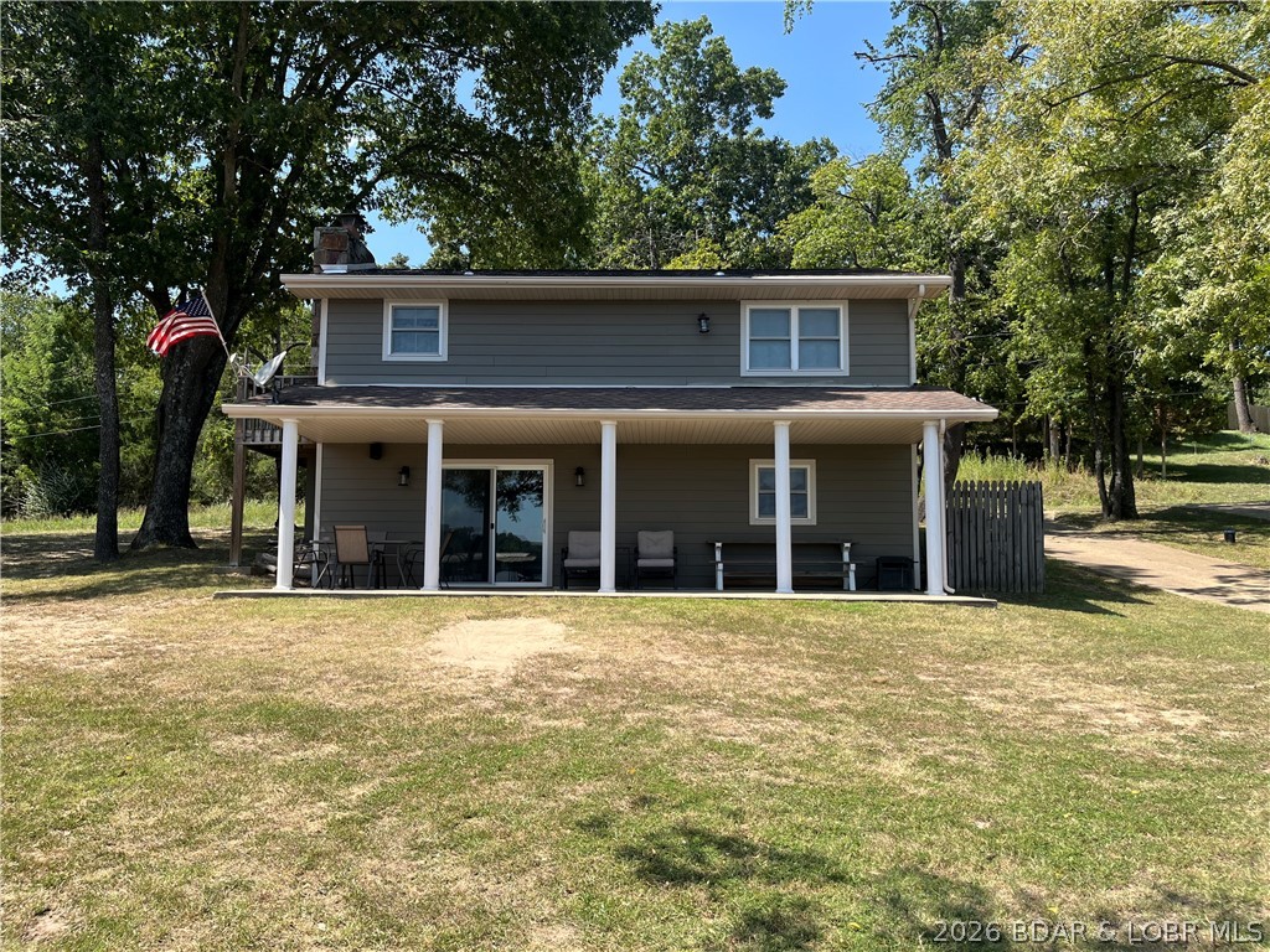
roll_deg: -0.1
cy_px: 476
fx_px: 954
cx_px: 635
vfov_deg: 53.1
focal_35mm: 26
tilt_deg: +5.8
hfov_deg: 67.3
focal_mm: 5.1
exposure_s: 1/1458
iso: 50
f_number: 1.6
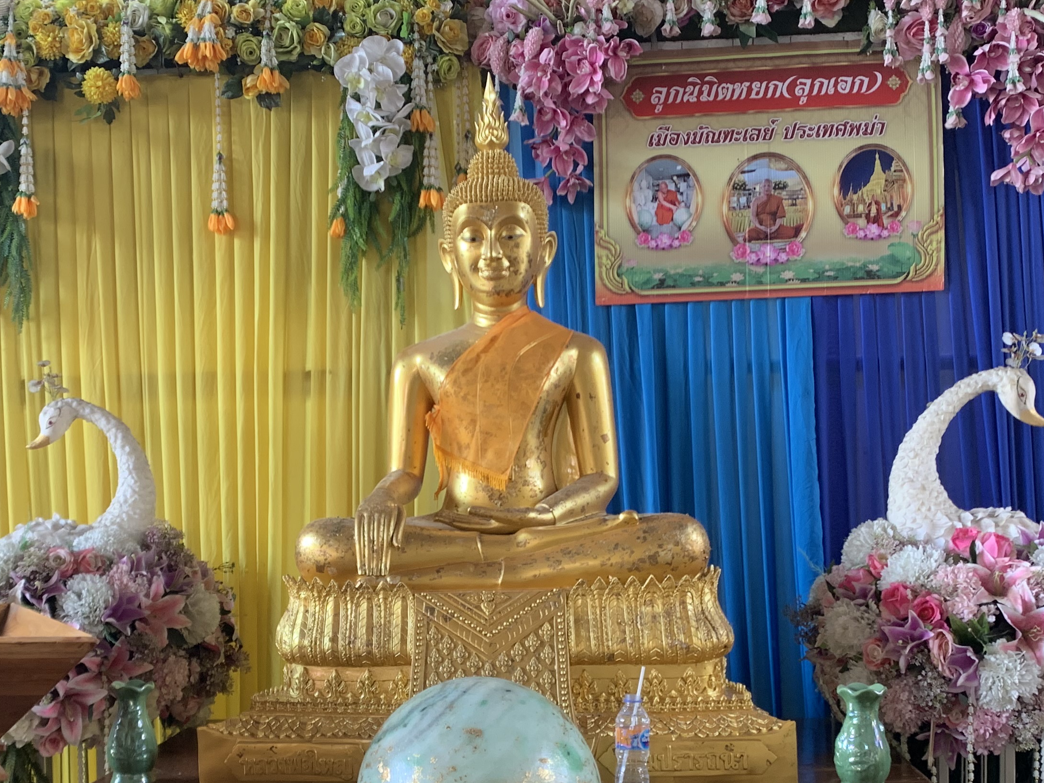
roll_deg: +0.8
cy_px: 578
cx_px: 475
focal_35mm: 48
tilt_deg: -1.5
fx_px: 1448
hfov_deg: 39.6
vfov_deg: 29.8
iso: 100
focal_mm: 4.25
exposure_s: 1/70
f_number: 1.8
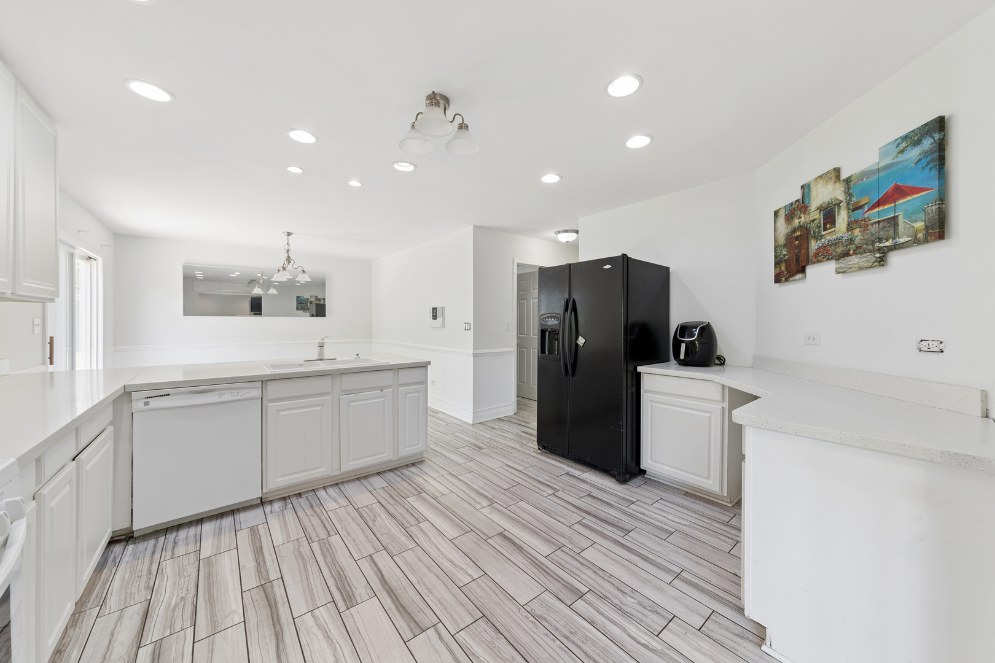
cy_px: 332
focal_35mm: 12
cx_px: 498
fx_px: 332
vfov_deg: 90.0
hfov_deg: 112.6
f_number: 10
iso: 160
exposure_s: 1/5
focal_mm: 12
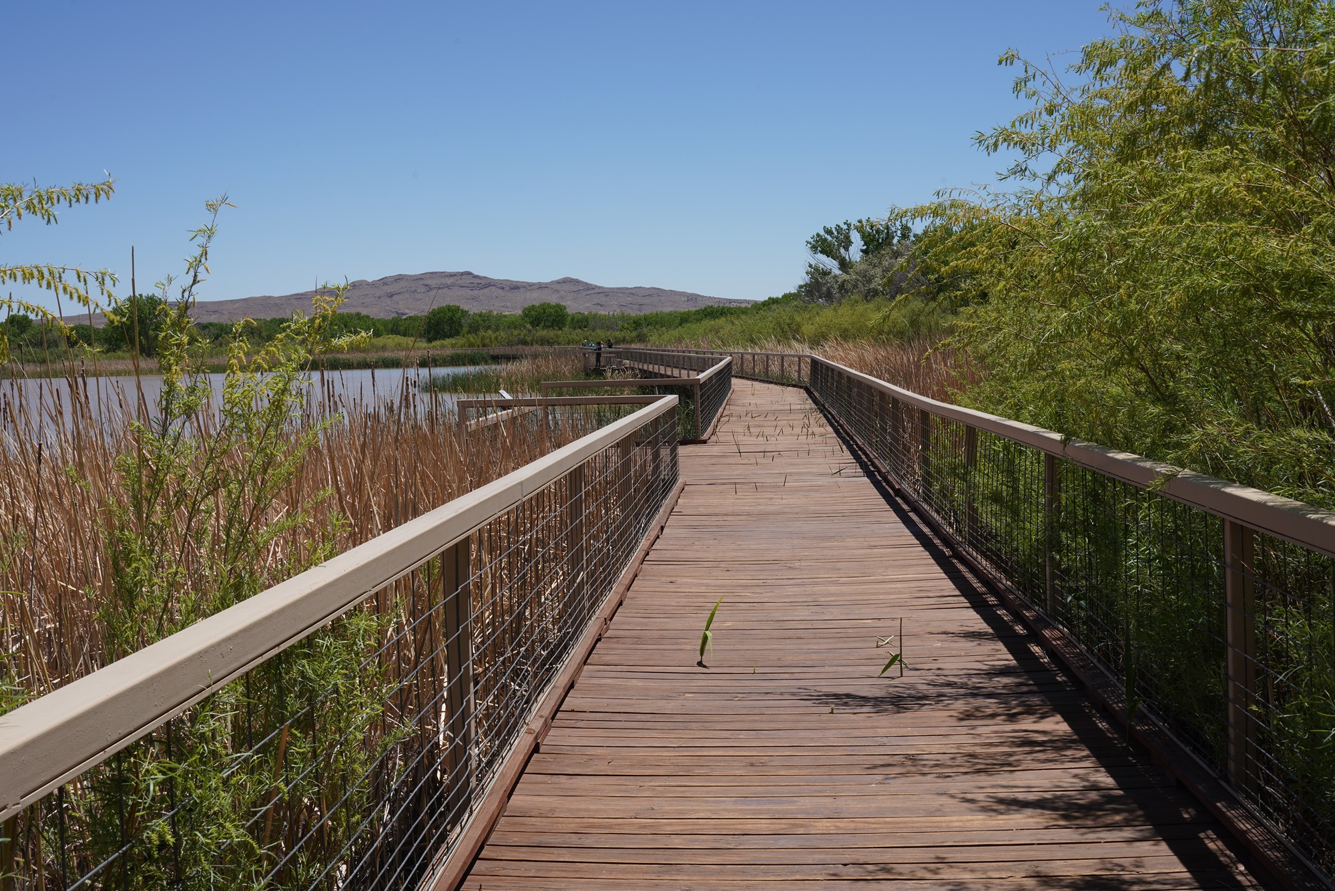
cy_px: 446
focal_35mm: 45
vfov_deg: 29.9
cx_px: 668
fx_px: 1669
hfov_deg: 43.6
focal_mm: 45
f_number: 18
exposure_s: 1/100
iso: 100
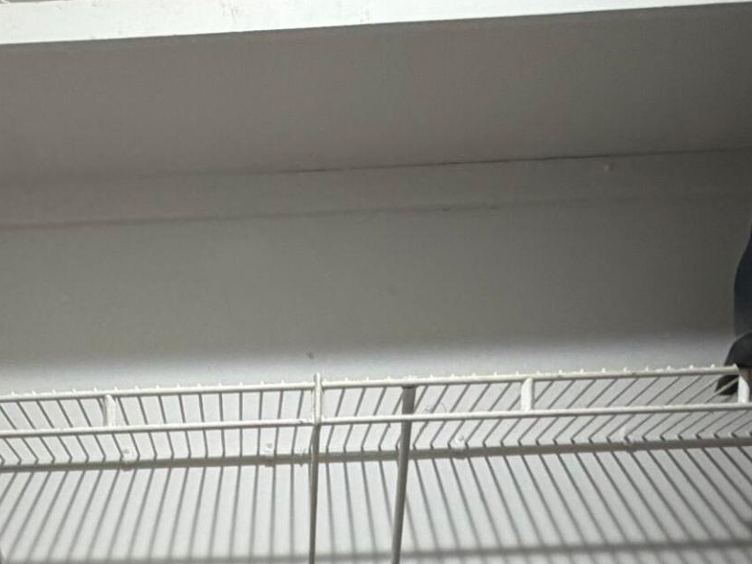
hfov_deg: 38.1
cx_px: 201
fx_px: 1064
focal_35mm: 49
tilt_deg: -6.6
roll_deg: +0.8
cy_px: 886
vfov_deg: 22.9
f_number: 2.2
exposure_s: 1/60
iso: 160
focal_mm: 2.22
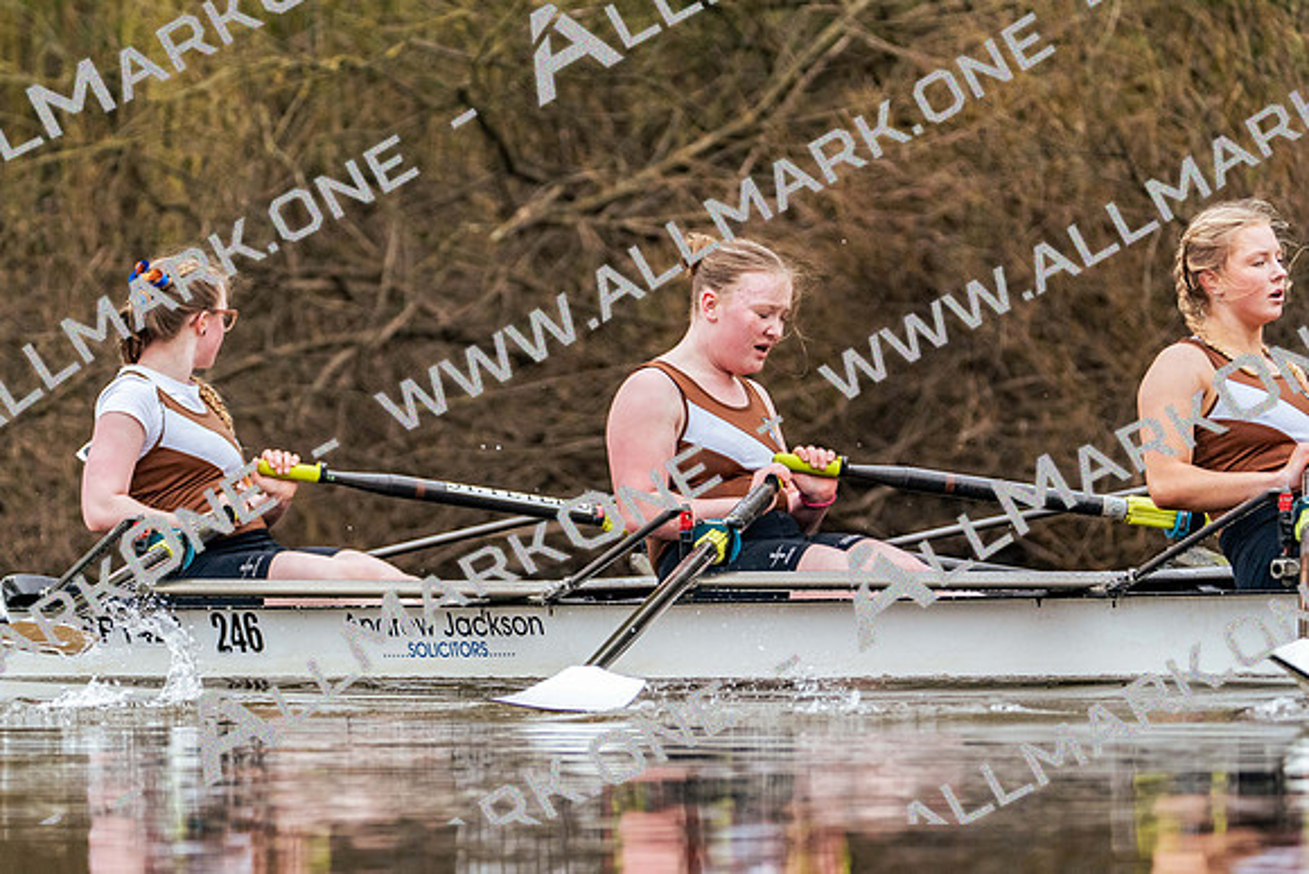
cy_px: 437
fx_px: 10074
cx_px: 654
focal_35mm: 277
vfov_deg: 5.0
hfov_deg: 7.4
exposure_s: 1/2000
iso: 4000
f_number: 6.3
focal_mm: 277
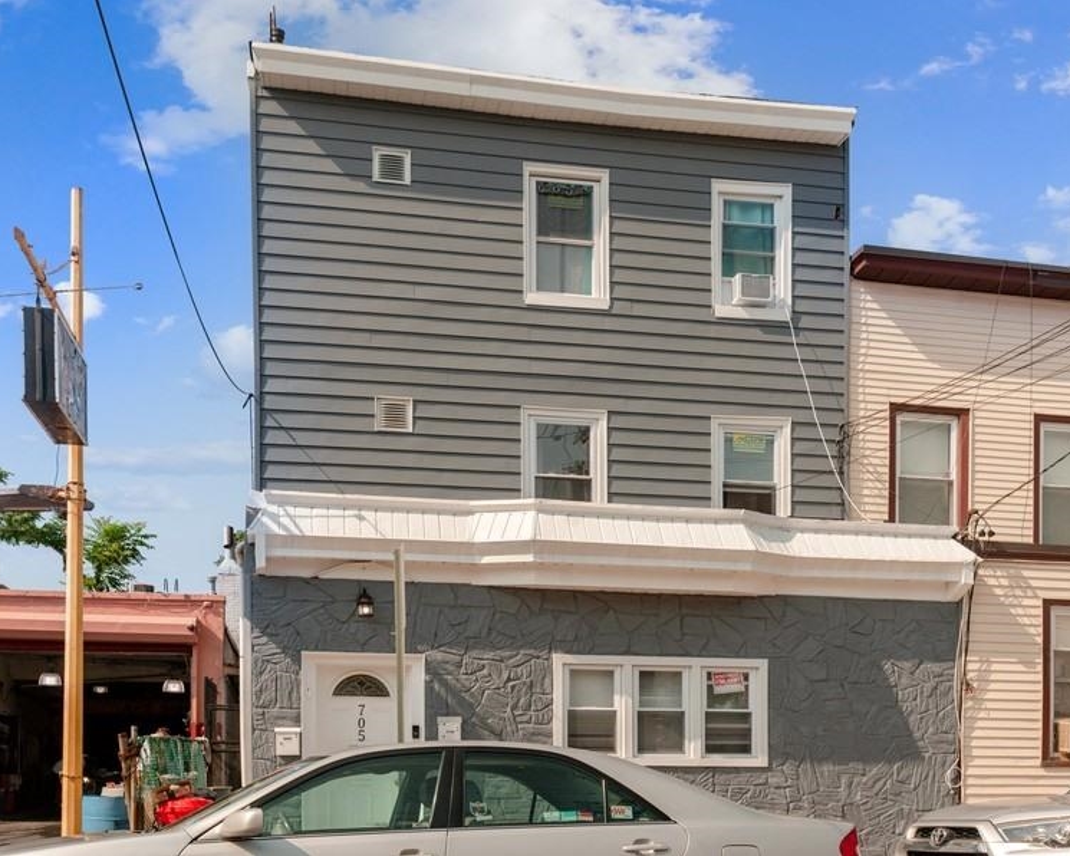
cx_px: 553
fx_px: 1077
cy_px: 428
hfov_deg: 52.8
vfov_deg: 43.4
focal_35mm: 34
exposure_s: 1/800
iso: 200
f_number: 8
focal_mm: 30
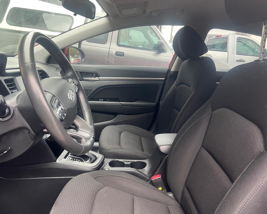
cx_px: 137
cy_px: 109
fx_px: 221
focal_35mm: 28
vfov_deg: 51.5
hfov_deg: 62.2
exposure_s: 1/74
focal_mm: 5.7
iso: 125
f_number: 1.5
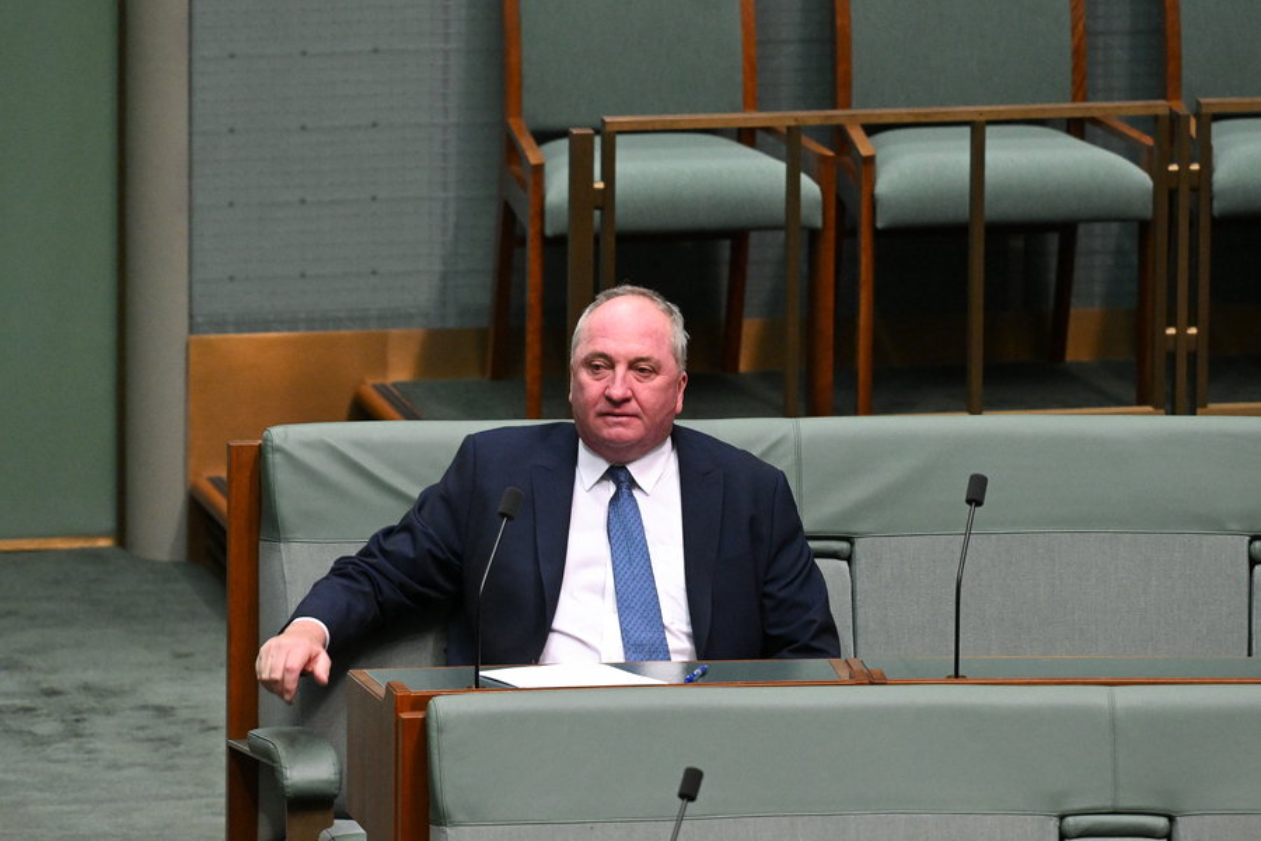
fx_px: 10858
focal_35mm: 310
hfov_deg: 6.6
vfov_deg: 4.4
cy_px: 420
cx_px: 630
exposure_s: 1/320
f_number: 4.5
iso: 4000
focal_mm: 310
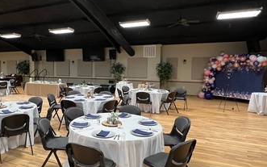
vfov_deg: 49.3
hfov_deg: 71.1
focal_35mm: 25
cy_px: 81
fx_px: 182
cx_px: 97
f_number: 1.8
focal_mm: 1.57
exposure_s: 1/60
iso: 400
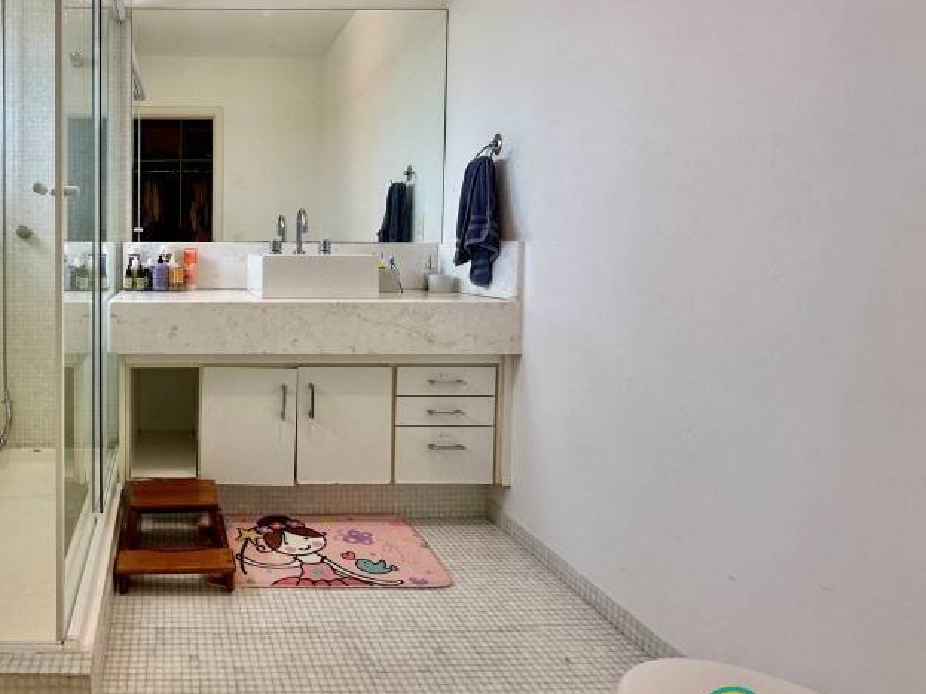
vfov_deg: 58.4
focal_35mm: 23
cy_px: 275
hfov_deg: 66.7
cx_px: 177
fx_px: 615
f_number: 2.2
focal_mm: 2.22
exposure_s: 1/120
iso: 125
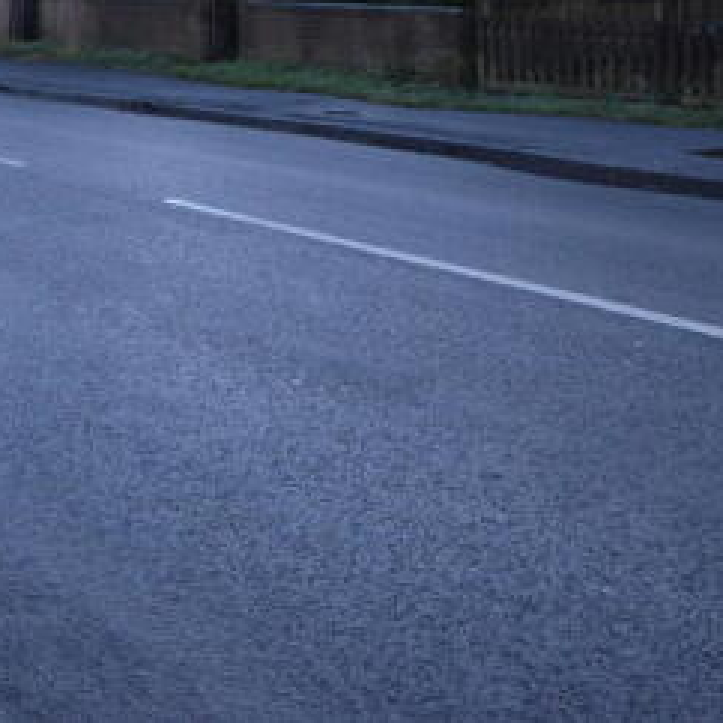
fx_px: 1630
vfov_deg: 24.3
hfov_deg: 23.7
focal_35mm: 69
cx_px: -39
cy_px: 75
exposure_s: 1/320
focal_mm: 20
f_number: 9
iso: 800
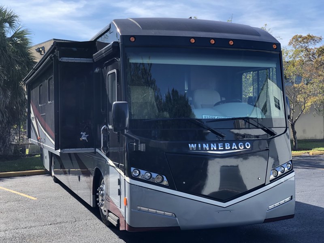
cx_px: 162
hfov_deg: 36.8
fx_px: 487
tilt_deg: +0.2
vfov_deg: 28.0
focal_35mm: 52
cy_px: 122
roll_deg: +1.2
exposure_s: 1/182
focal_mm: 6
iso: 16
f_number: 2.4
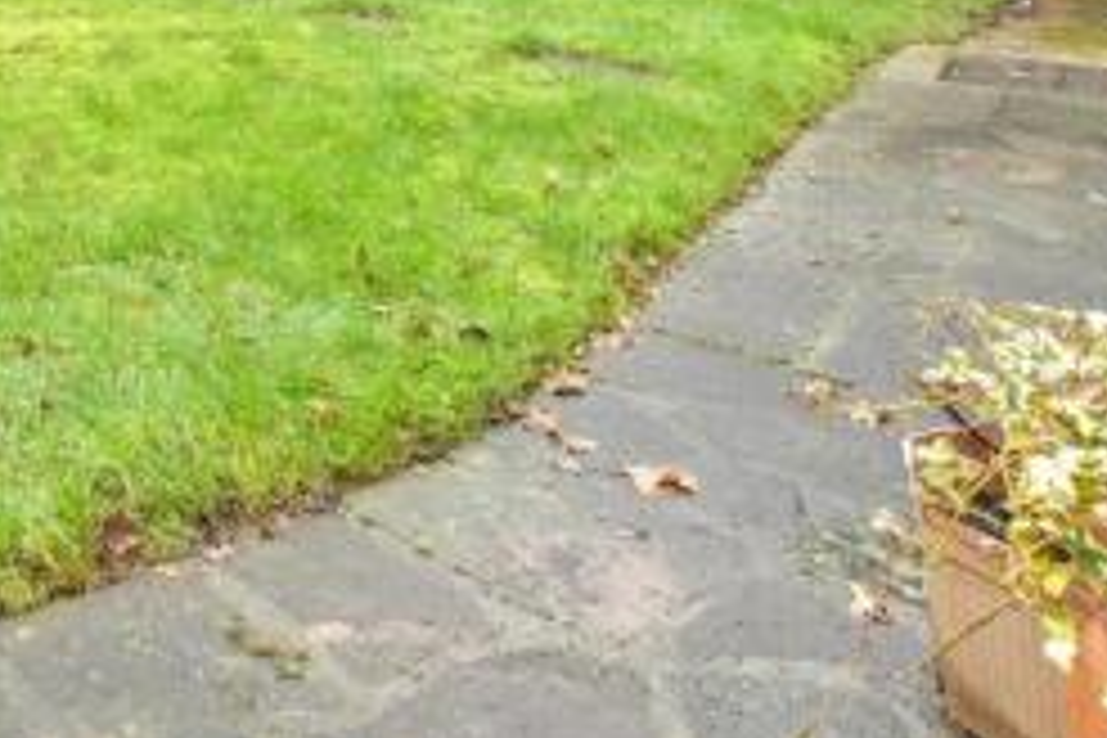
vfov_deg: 27.6
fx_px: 1230
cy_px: -232
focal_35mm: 40
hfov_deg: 39.3
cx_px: -124
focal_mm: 10
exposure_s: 1/40
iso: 400
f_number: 7.1
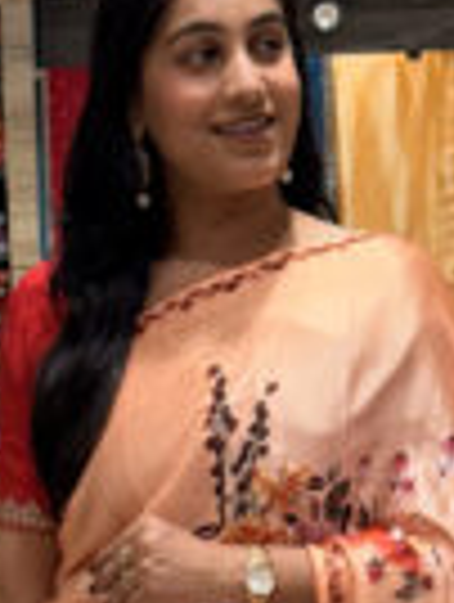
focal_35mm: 143
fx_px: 2493
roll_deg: +1.8
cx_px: 243
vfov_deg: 13.2
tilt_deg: -9.5
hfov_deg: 10.4
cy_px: 837
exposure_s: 1/100
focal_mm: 6.76
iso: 50
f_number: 1.78
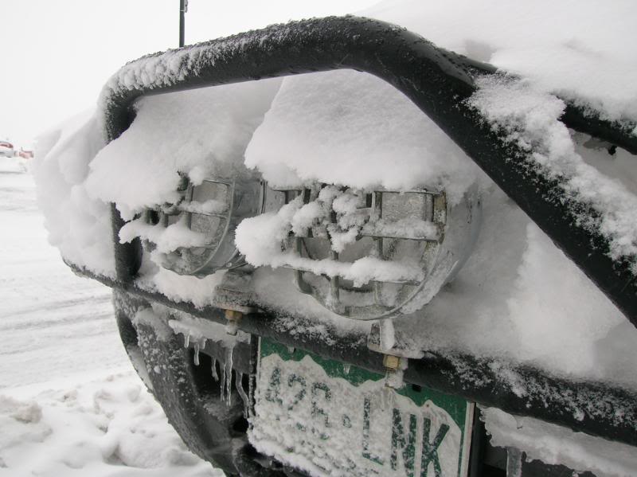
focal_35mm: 34
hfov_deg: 54.0
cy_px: 238
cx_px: 318
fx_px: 625
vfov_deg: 41.8
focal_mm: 5.7
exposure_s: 1/150
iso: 50
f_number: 4.9
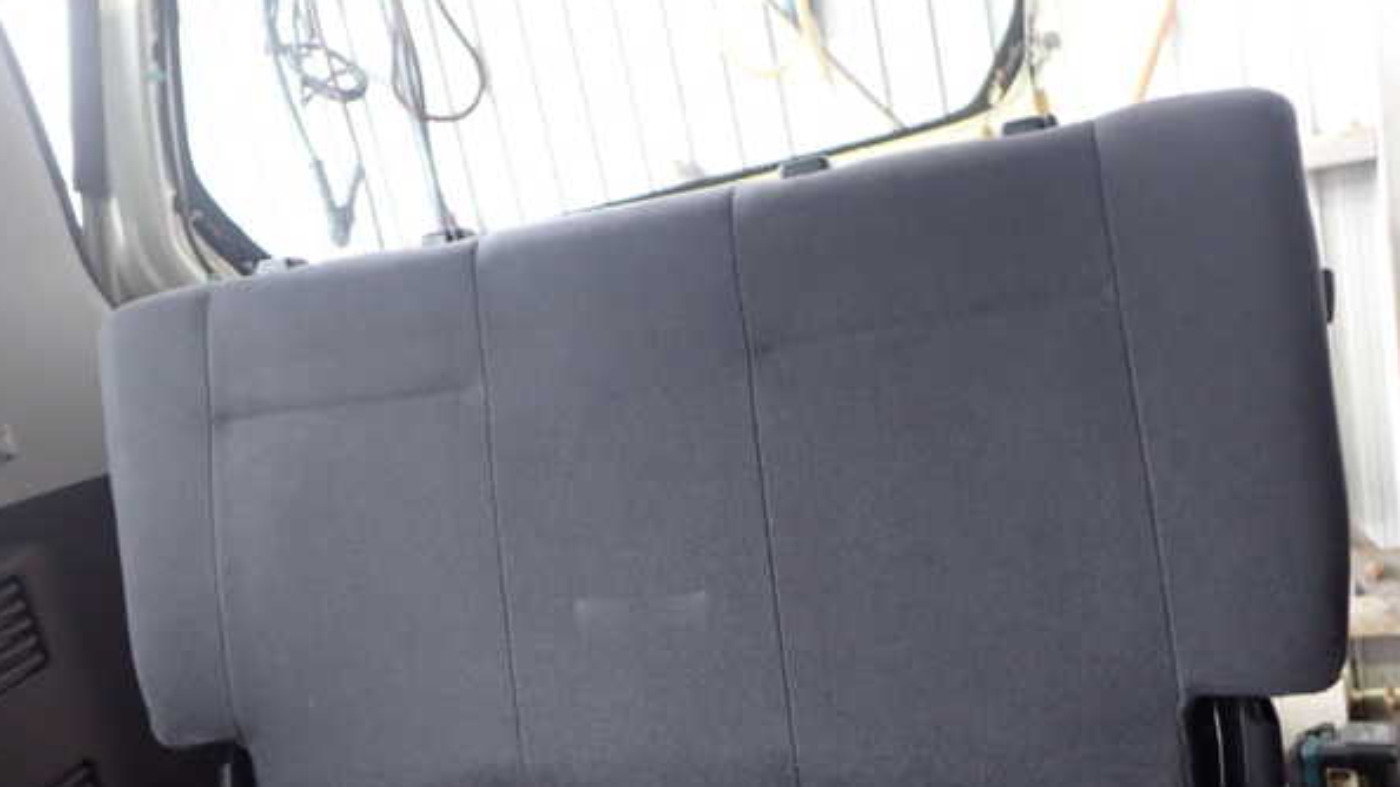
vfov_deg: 35.6
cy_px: 426
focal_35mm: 33
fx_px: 1225
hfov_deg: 59.5
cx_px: 695
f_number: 2.3
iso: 800
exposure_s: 1/30
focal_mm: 5.4
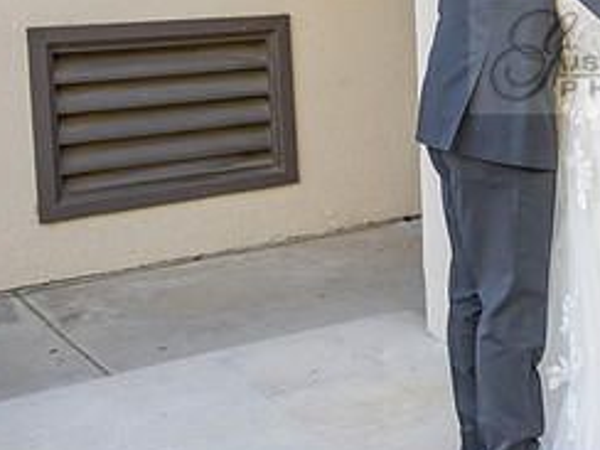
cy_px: 55
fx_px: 1179
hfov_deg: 26.1
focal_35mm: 68
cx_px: 684
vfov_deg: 21.2
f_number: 3.2
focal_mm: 29.8
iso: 125
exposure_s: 1/80
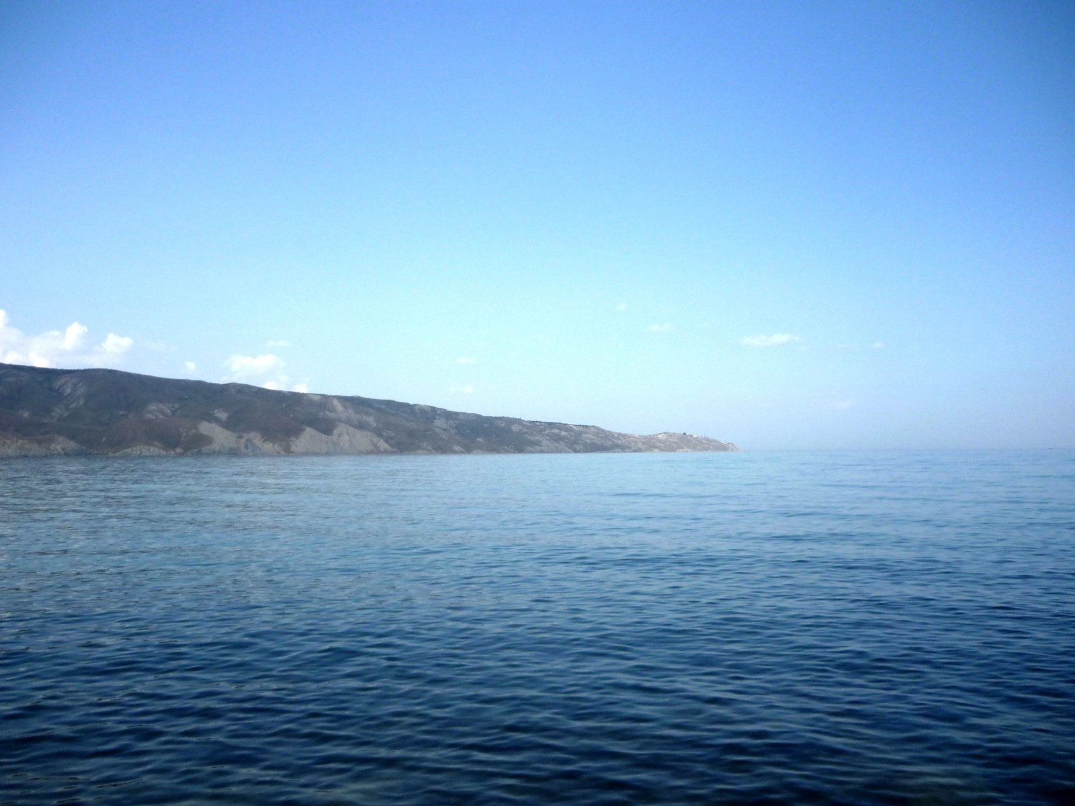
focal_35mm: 33
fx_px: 1025
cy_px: 403
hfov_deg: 55.4
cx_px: 538
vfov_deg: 42.9
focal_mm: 5.5
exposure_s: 1/250
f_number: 8
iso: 100
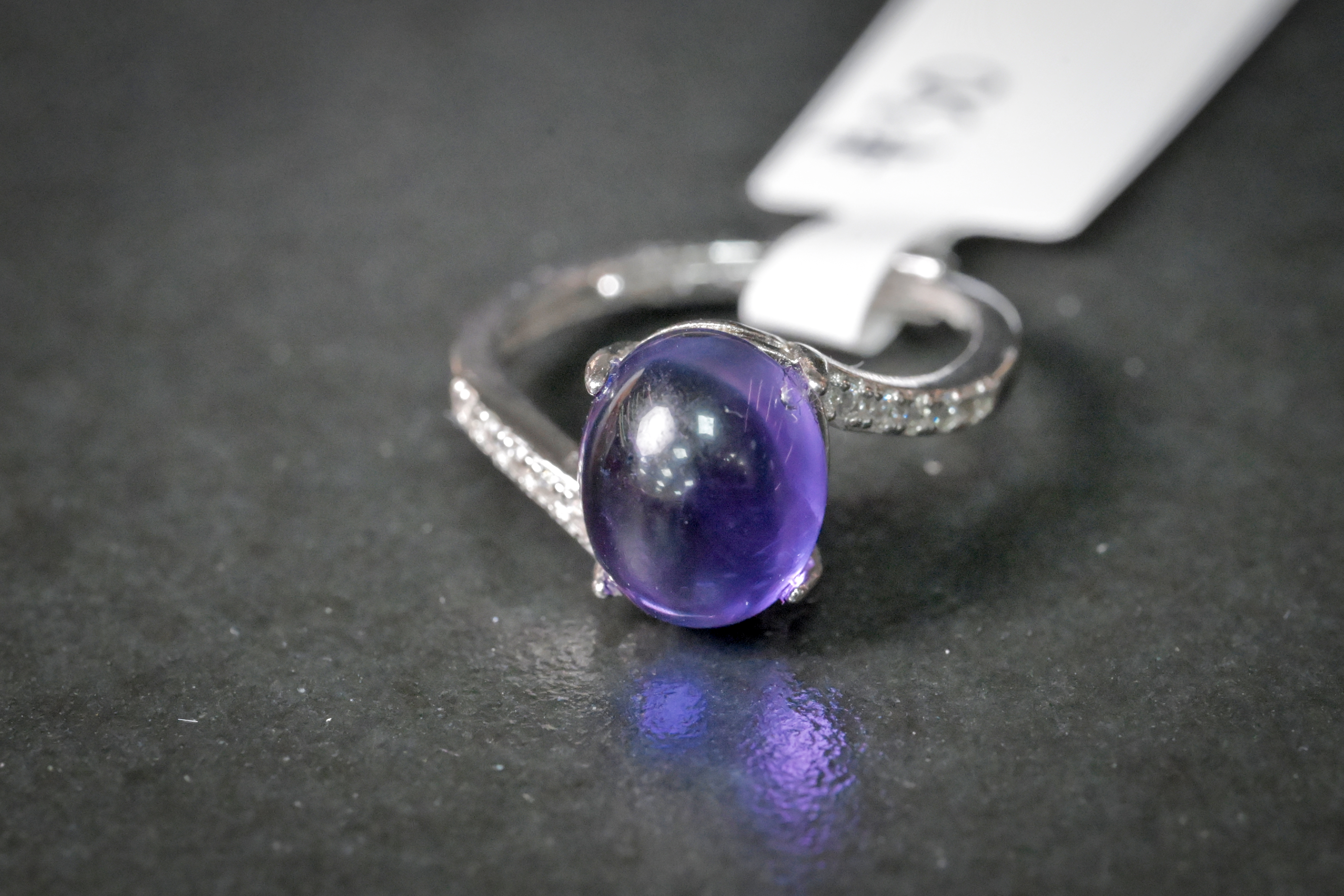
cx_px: 672
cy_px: 448
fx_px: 3920
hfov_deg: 19.5
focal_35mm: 105
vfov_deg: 13.0
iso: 16000
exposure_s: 1/125
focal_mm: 105
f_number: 16
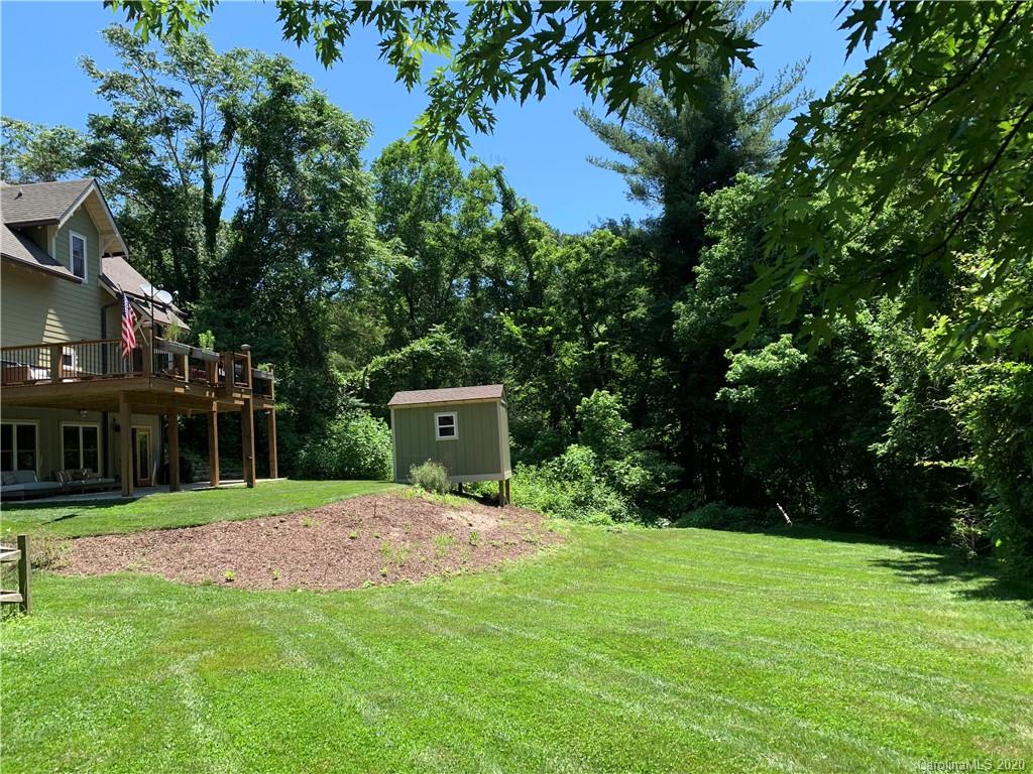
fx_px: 776
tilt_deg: +5.6
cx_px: 516
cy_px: 387
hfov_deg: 67.3
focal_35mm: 26
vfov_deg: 53.1
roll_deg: +4.0
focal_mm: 4.25
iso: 25
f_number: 1.8
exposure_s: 1/754
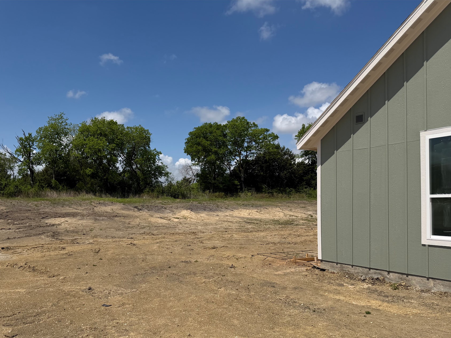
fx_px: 378
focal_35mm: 29
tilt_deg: -0.5
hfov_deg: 61.1
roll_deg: +2.0
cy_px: 204
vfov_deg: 47.9
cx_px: 180
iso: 80
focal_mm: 6.76
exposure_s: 1/9091
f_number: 1.78
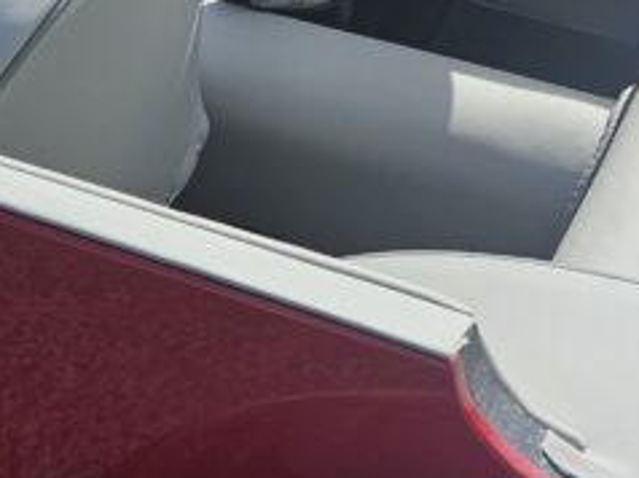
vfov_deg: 14.4
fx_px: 1826
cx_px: 464
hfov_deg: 19.7
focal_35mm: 99
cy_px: -113
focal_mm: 5.4
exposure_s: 1/1179
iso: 25
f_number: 1.8
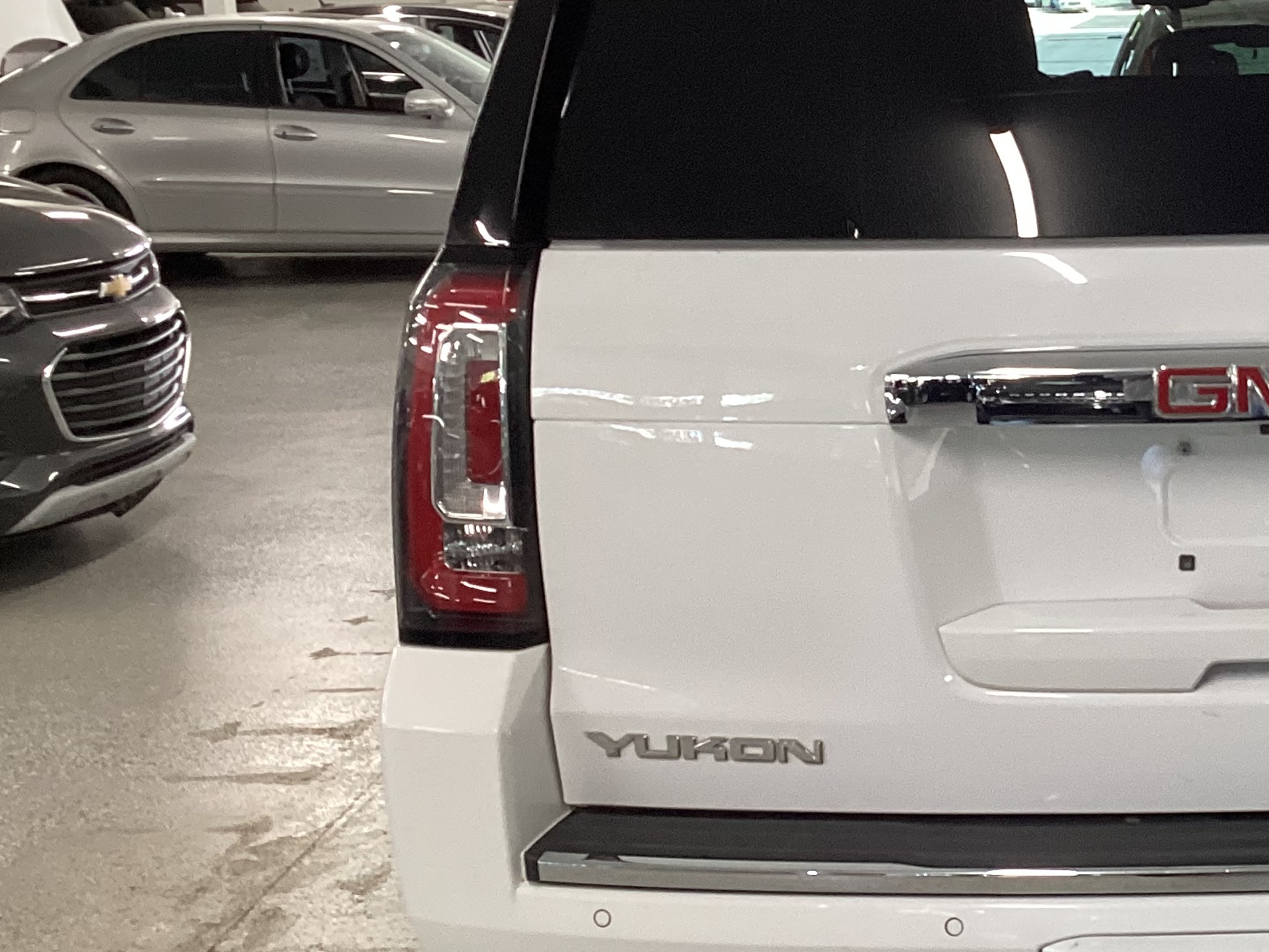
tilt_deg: -12.3
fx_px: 2346
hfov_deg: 28.8
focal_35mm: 64
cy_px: 421
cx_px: 1197
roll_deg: +0.0
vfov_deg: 22.9
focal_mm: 3.3
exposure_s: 1/50
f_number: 2.4
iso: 125
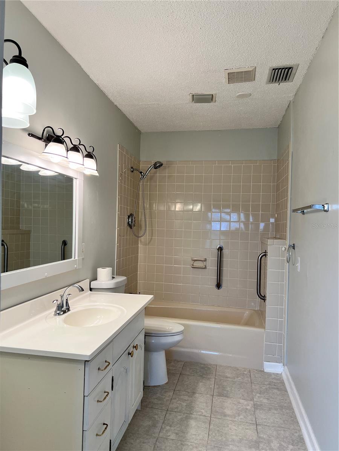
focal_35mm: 26
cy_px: 226
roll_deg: -1.5
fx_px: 339
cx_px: 170
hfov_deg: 53.1
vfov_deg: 67.3
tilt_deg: +0.5
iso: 80
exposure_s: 1/120
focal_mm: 5.7
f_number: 1.5
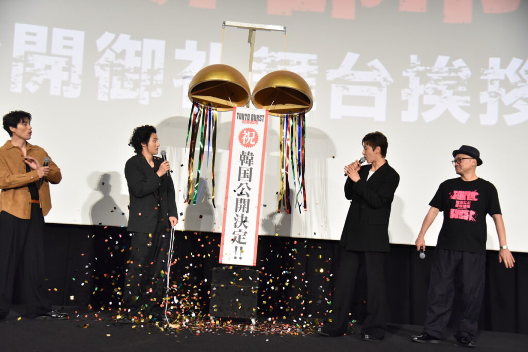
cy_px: 176
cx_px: 264
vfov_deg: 29.3
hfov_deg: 42.7
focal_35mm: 46
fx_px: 675
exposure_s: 1/200
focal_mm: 46
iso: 3200
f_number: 4
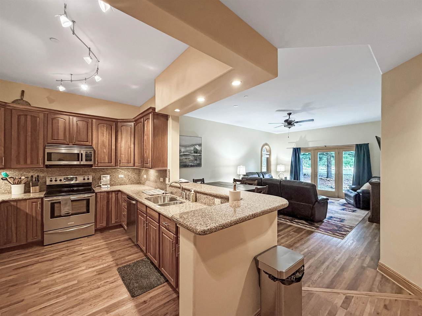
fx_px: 171
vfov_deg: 85.7
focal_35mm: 14
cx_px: 211
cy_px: 158
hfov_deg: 102.1
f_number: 2.2
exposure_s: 1/60
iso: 400
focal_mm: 2.22
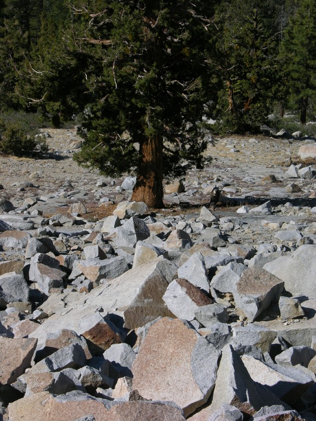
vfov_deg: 21.1
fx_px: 1132
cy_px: 210
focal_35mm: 93
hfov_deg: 15.9
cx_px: 158
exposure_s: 1/466
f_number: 5.7
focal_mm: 23.7
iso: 50
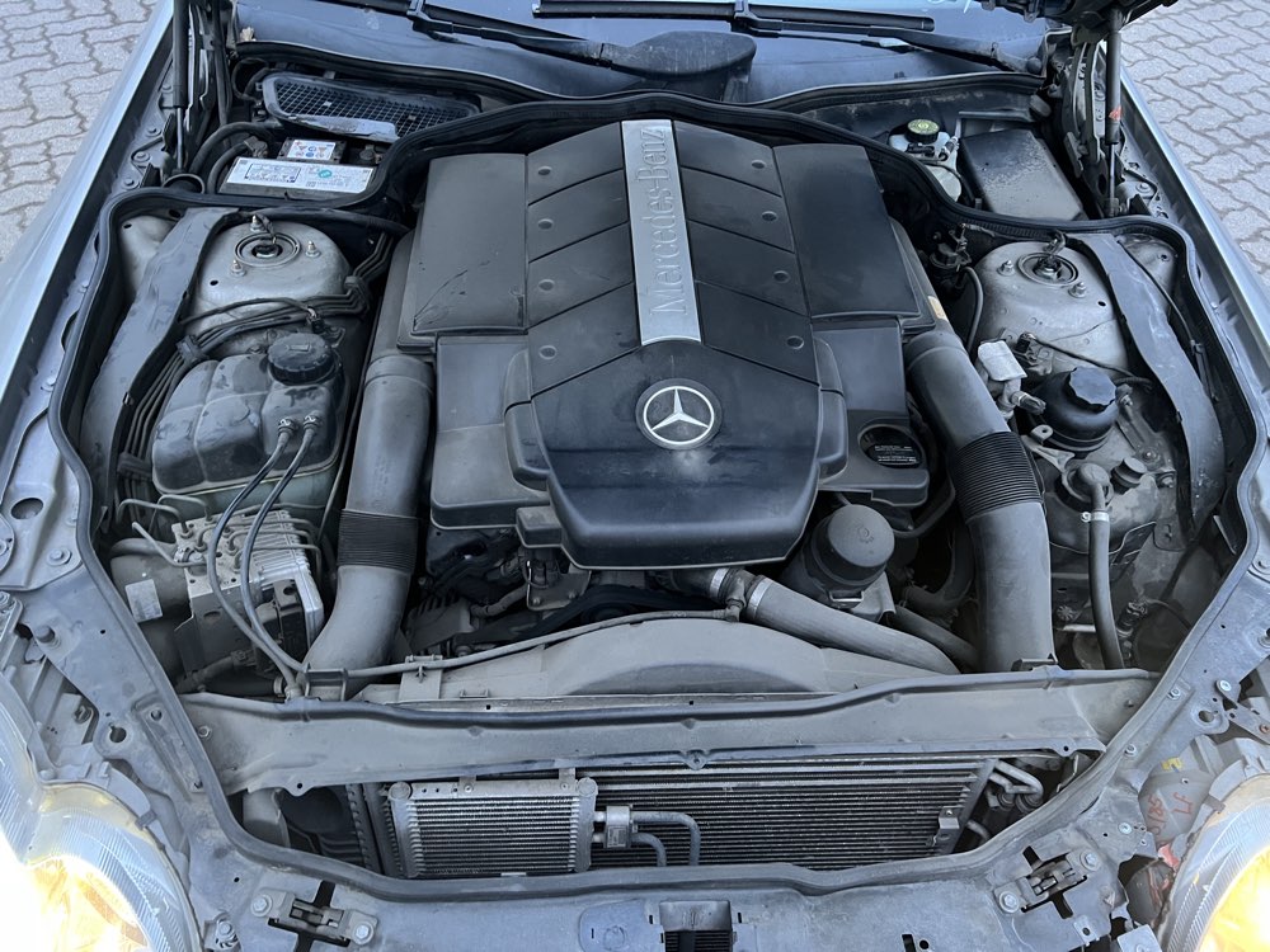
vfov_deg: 53.1
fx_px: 954
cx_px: 635
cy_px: 476
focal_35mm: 26
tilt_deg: -47.1
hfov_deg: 67.3
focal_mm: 5.7
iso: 400
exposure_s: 1/33
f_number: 1.5
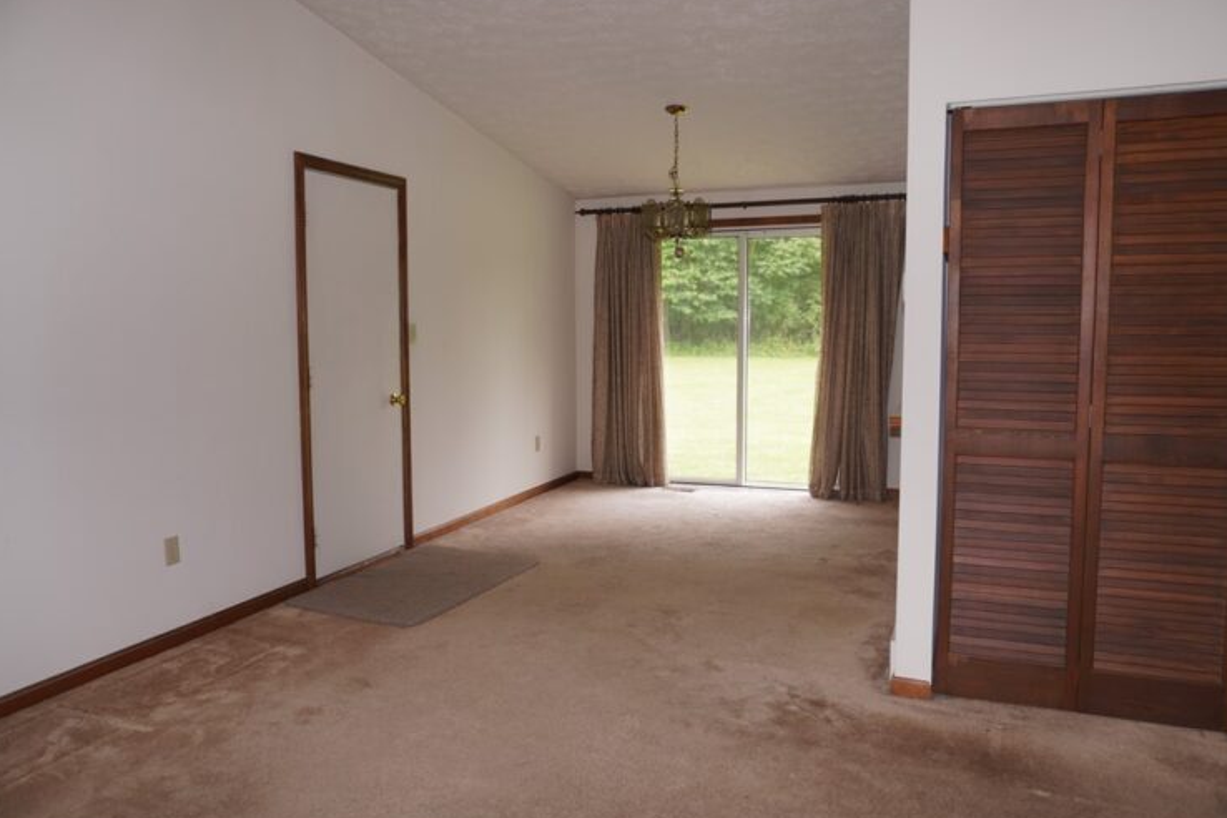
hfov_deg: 69.4
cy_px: 405
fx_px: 886
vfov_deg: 49.6
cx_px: 628
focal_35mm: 26
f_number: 3.5
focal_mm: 16
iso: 100
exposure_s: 1/60
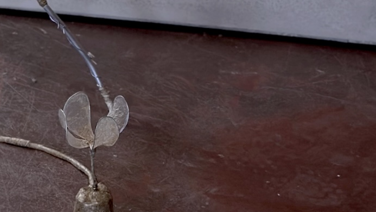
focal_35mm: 151
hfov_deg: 14.0
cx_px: -18
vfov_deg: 7.6
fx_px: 1506
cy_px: -237
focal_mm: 6.9
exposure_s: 1/117
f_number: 1.8
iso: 64
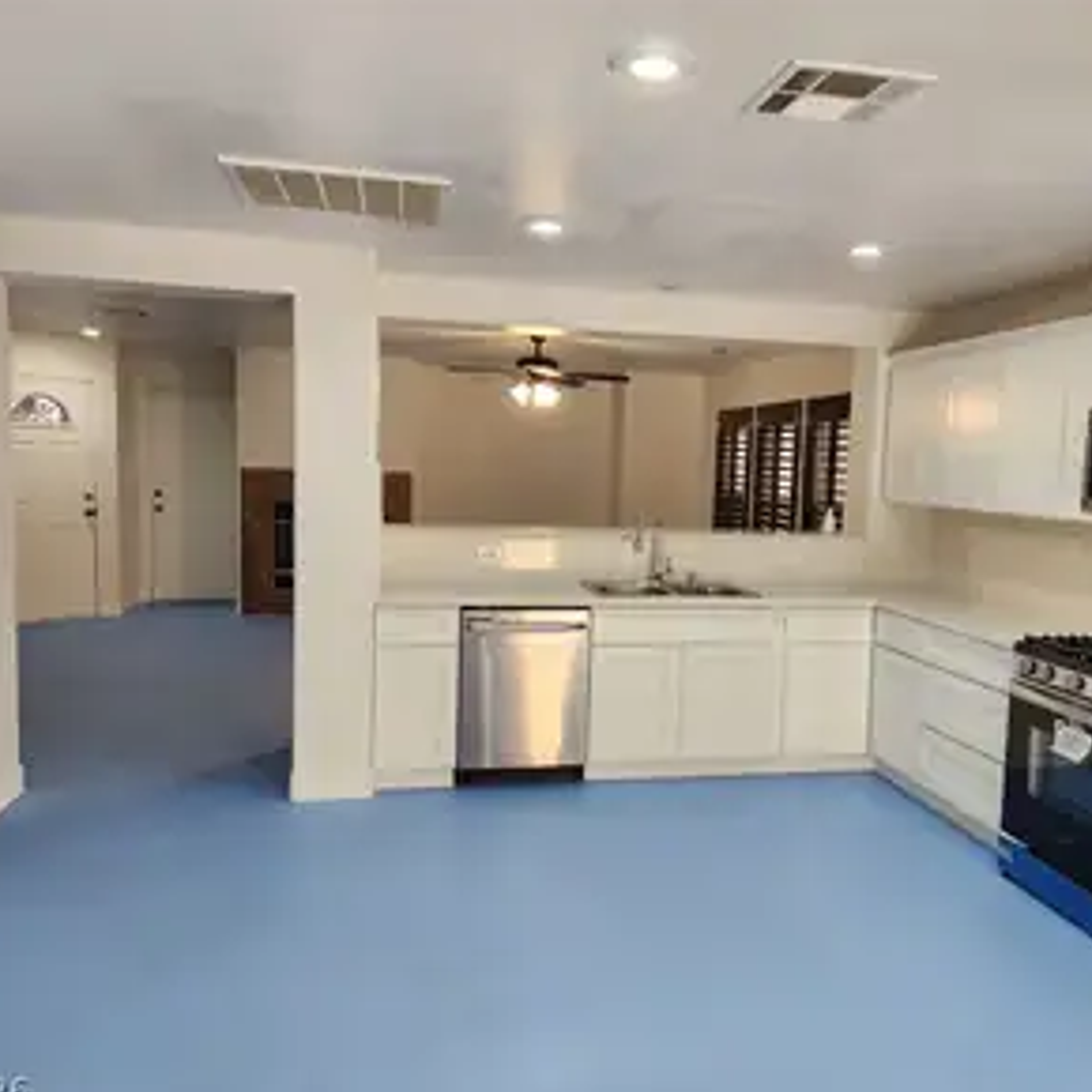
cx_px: 621
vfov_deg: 57.3
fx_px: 999
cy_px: 550
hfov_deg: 57.1
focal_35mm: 28
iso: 250
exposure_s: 1/120
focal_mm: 5.4
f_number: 1.8
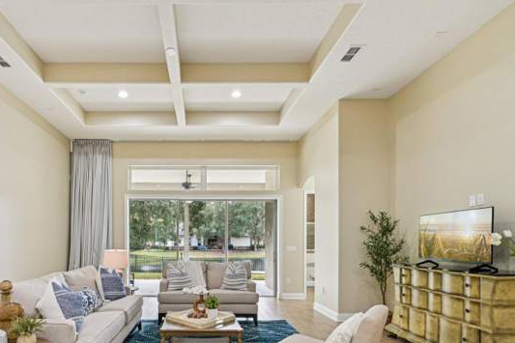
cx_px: 189
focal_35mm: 21
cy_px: 241
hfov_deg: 79.6
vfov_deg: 57.5
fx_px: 300
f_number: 8
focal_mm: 14
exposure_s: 1/10
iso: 400
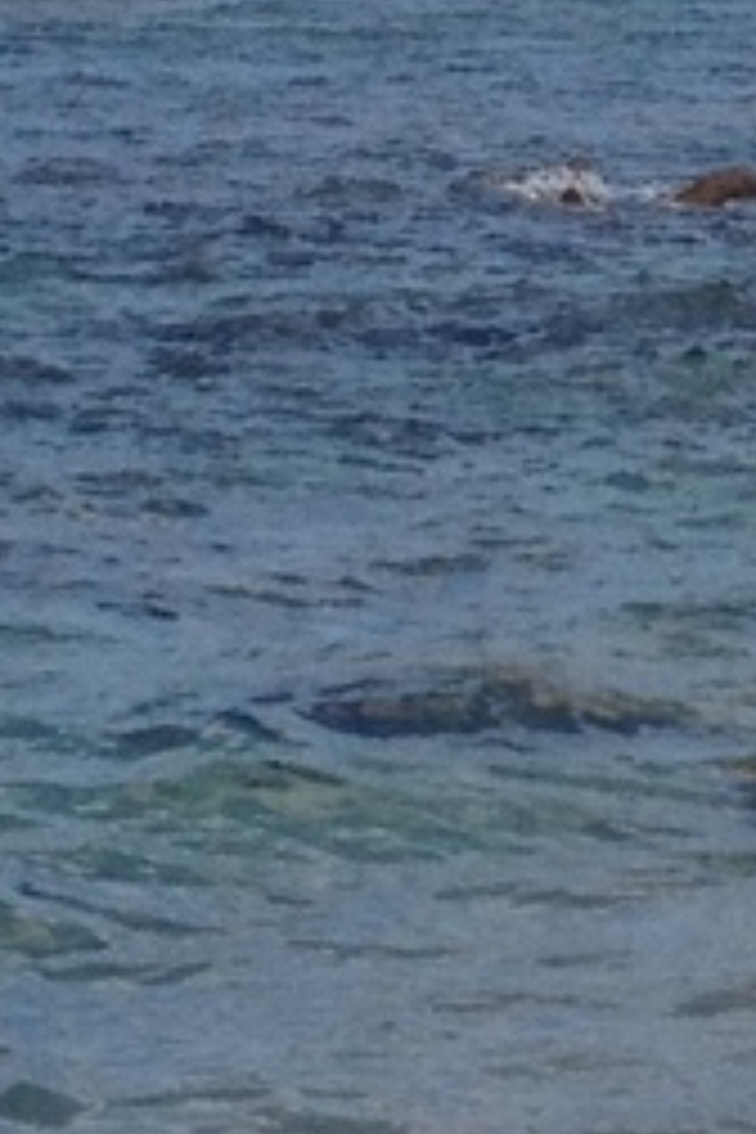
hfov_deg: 5.9
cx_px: 1206
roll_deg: +0.4
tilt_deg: -1.4
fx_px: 7276
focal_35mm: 231
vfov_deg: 8.8
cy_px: -306
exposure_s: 1/2208
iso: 50
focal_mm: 4.28
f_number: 2.4
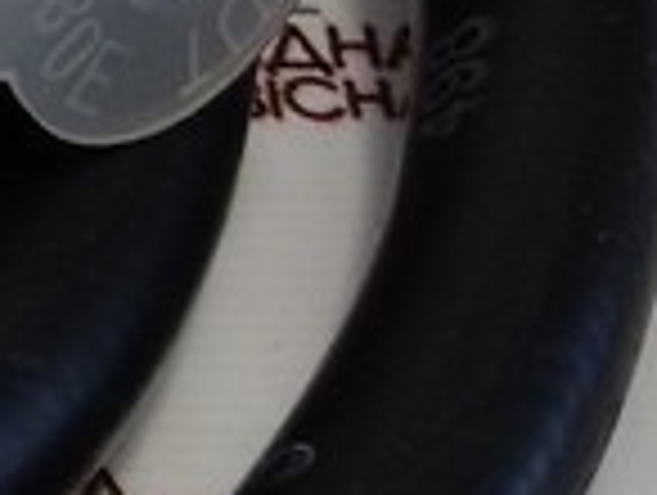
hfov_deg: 8.0
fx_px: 4030
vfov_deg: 7.0
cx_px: -1328
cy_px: -72
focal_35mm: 212
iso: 40
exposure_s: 1/109
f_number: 2.4
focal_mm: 2.93
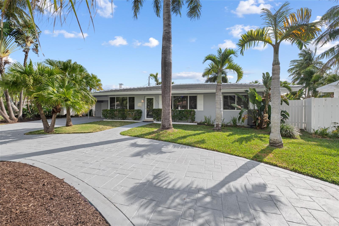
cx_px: 170
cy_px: 113
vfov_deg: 77.3
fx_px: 141
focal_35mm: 15
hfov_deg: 100.4
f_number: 7.1
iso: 250
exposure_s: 1/320
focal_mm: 15
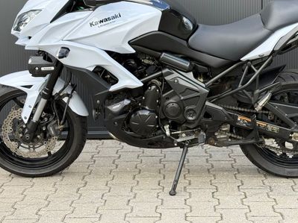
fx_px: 663
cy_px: 48
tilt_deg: -4.8
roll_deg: +0.2
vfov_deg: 19.0
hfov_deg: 25.3
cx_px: 179
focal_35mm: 77
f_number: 1.78
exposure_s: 1/336
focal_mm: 6.76
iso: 80
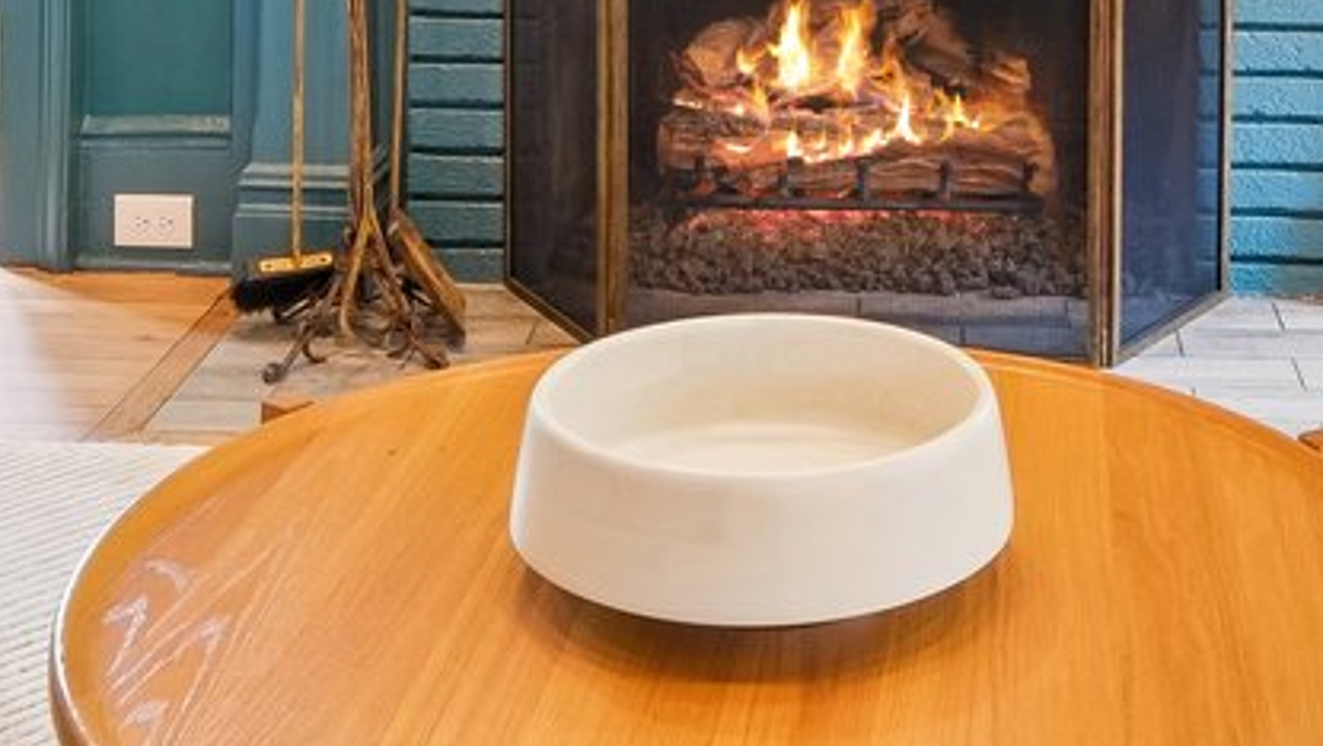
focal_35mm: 62
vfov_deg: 16.9
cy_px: -489
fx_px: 2176
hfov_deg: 33.5
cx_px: 889
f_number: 8
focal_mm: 8
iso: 200
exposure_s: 1/3.33
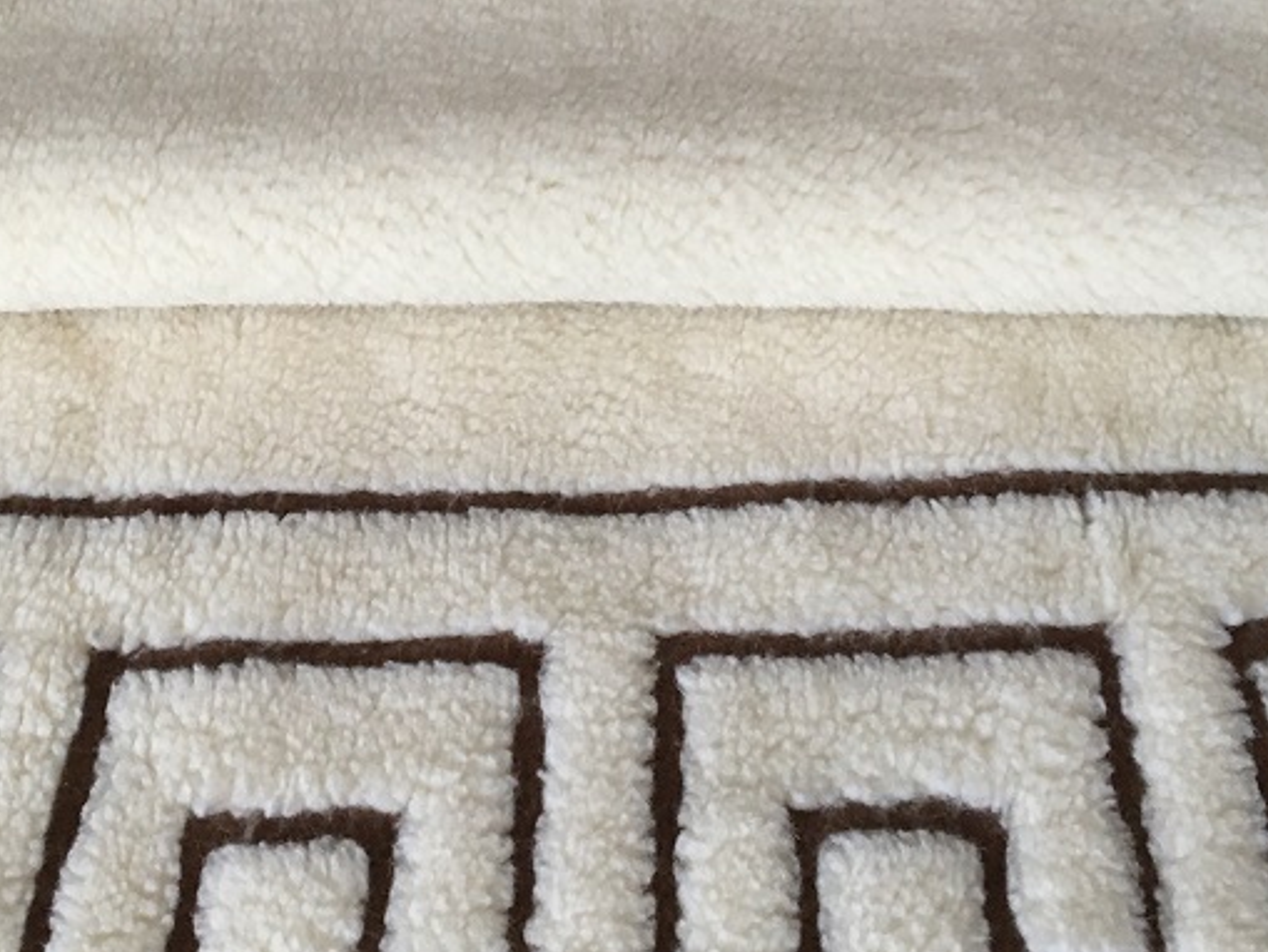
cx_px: 556
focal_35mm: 57
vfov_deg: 25.5
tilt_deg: -44.6
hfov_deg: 33.7
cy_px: 292
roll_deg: +2.5
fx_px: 2088
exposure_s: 1/33
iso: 125
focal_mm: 4.15
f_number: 2.2
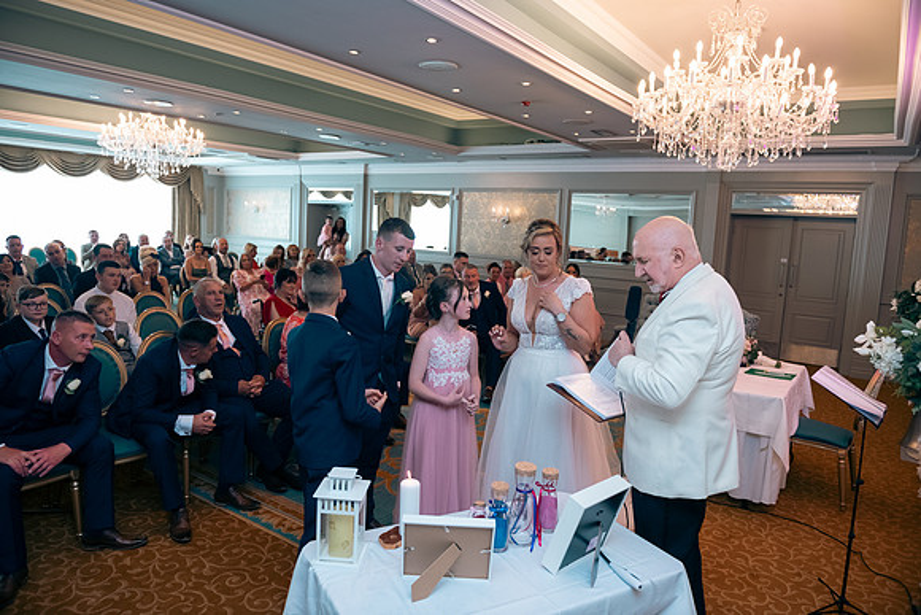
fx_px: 614
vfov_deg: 53.2
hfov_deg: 73.7
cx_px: 460
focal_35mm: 24
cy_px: 308
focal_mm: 24
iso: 640
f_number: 3.5
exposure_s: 1/160
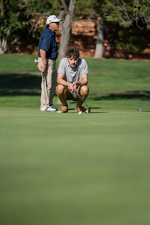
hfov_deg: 9.4
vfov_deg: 14.1
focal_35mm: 146
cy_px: 112
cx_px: 75
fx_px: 912
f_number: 2.8
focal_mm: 146
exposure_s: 1/6400
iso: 250
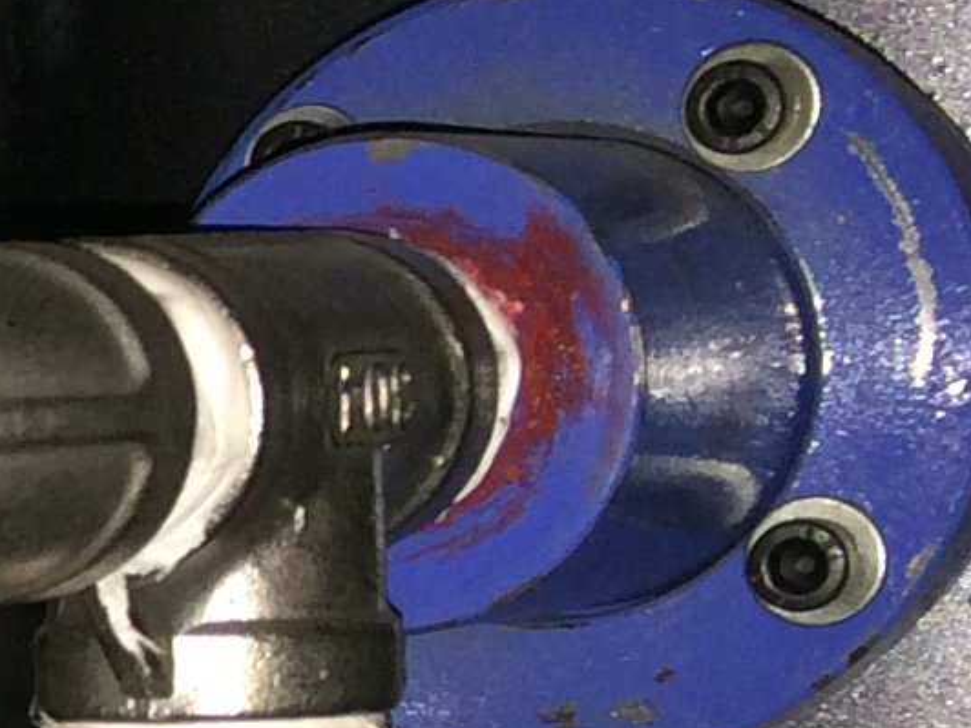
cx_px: -1887
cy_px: 910
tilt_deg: -5.8
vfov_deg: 8.2
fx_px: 4993
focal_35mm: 178
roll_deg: +4.7
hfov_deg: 9.1
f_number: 2.2
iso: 50
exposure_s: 1/20
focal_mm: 4.15
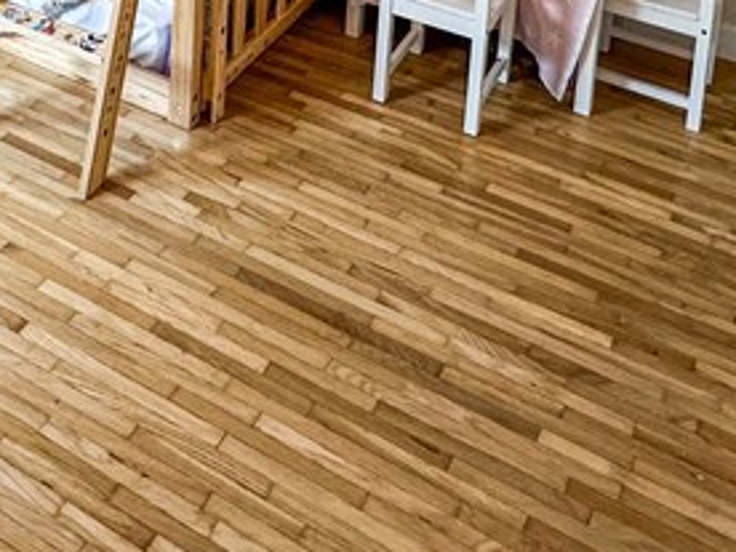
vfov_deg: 20.9
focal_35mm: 52
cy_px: -397
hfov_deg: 36.3
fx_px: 1106
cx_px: 224
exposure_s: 1/120
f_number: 2.2
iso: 200
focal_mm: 2.22
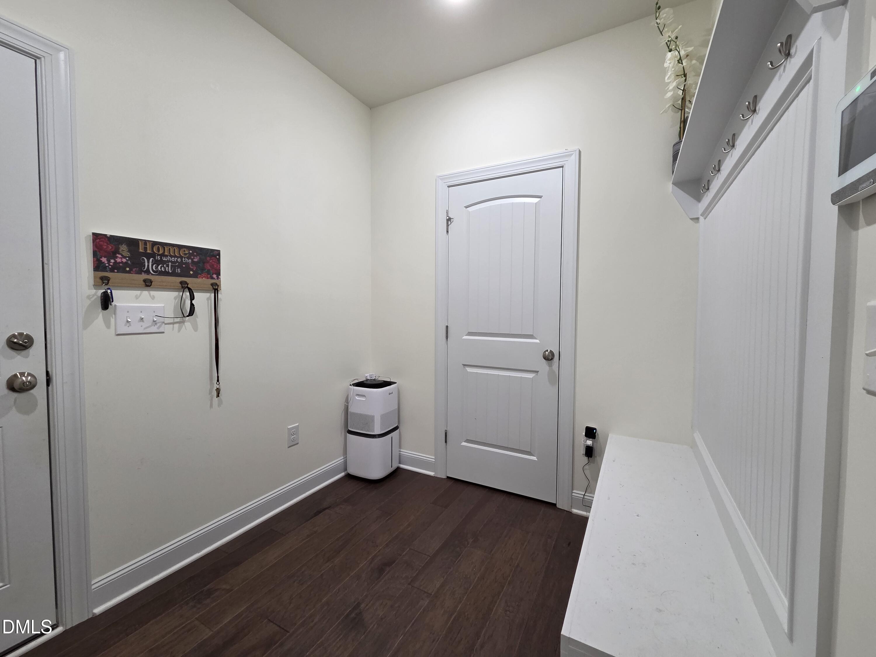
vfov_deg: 89.9
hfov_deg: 106.2
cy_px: 328
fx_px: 329
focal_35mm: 13
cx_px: 438
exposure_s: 1/60
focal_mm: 2.2
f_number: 2.2
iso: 160
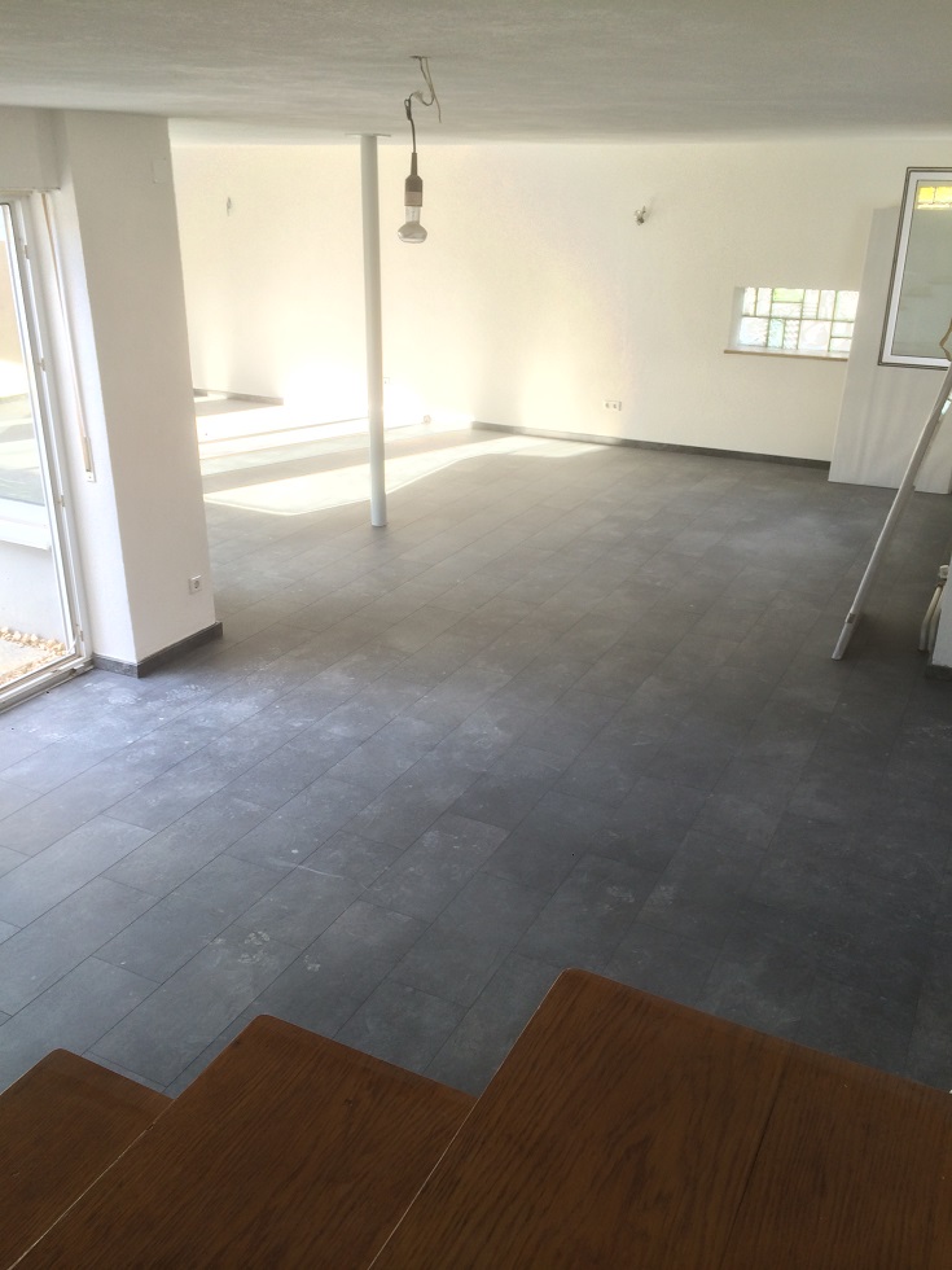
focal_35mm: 30
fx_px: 1100
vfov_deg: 60.0
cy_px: 635
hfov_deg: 46.8
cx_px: 476
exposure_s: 1/40
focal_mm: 4.12
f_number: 2.2
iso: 40
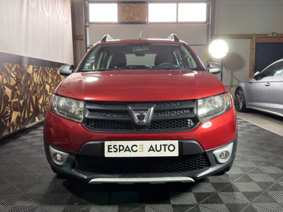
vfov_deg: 44.2
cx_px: 142
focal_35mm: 32
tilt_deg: -6.3
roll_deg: +0.2
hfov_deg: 56.8
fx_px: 262
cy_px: 106
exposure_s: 1/50
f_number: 1.78
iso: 250
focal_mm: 6.76
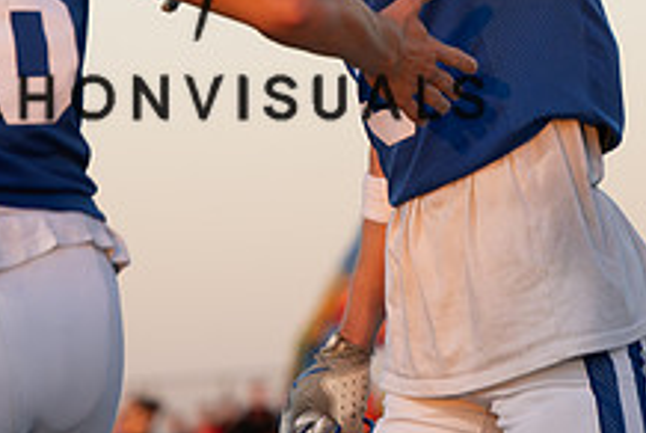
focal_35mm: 423
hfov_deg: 4.9
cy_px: -234
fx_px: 7601
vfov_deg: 3.2
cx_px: 310
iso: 1000
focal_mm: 125
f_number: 4
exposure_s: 1/1250
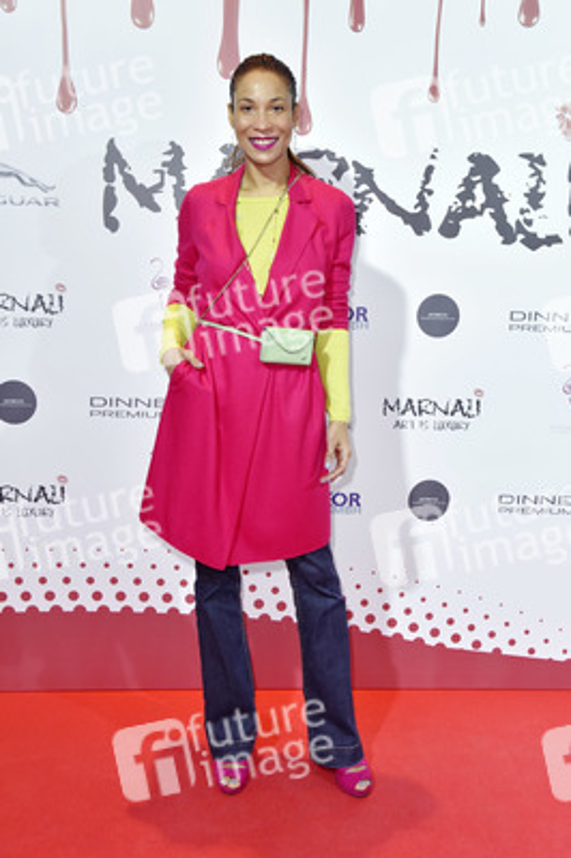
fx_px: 834
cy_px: 429
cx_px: 286
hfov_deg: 37.8
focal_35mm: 35
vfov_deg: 54.5
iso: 1600
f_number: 6.3
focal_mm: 35
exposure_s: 1/160
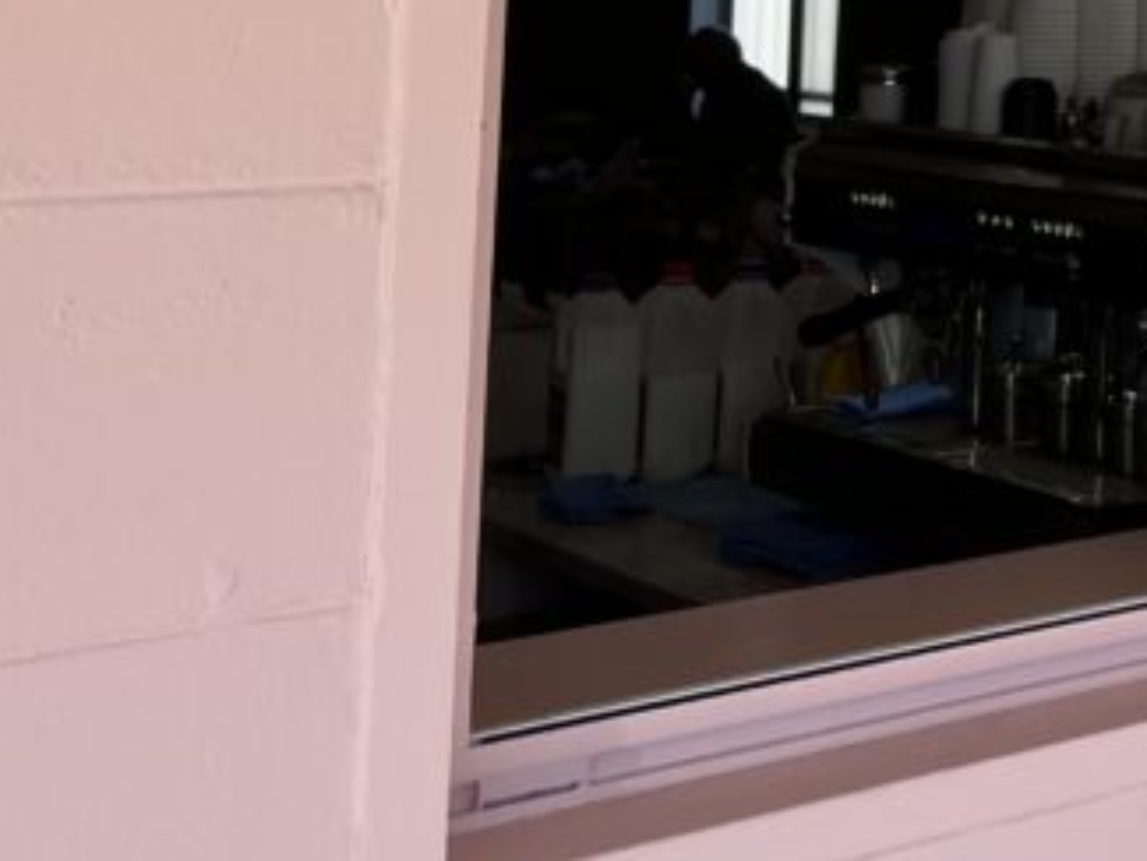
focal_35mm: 82
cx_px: 1278
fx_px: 2718
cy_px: -378
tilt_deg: +5.2
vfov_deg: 16.6
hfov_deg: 22.4
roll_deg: -0.7
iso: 50
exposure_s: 1/840
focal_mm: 5.7
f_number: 1.5
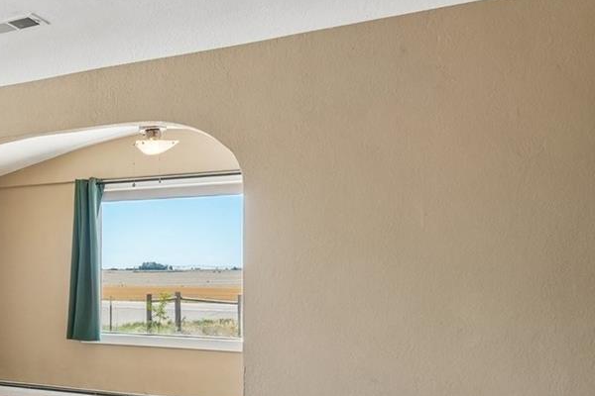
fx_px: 661
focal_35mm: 40
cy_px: 284
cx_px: -71
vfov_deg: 32.9
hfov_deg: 39.1
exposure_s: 1/125
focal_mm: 10
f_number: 8
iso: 400
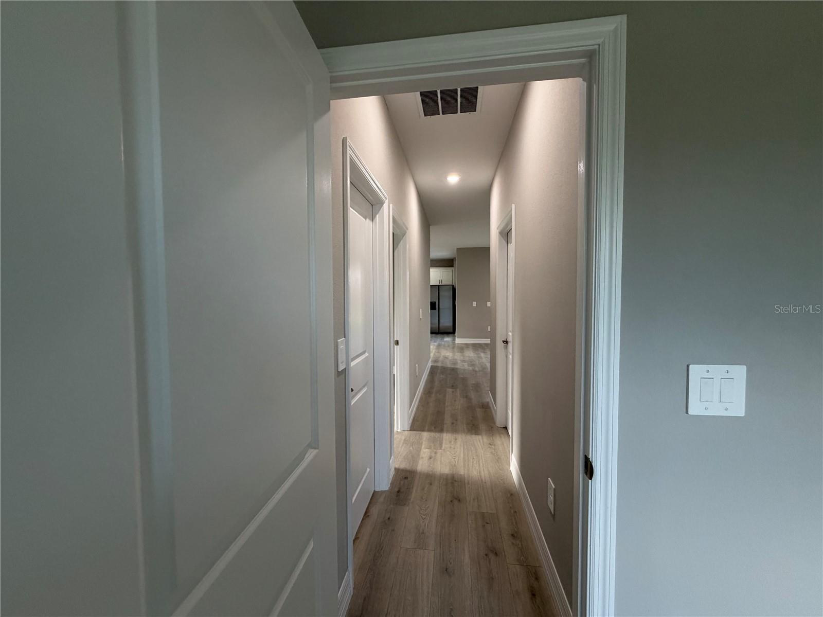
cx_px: 412
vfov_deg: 85.7
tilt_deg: -1.6
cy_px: 308
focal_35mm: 14
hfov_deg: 102.1
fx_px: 333
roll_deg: +0.9
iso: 200
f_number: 2.2
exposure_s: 1/120
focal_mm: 2.22
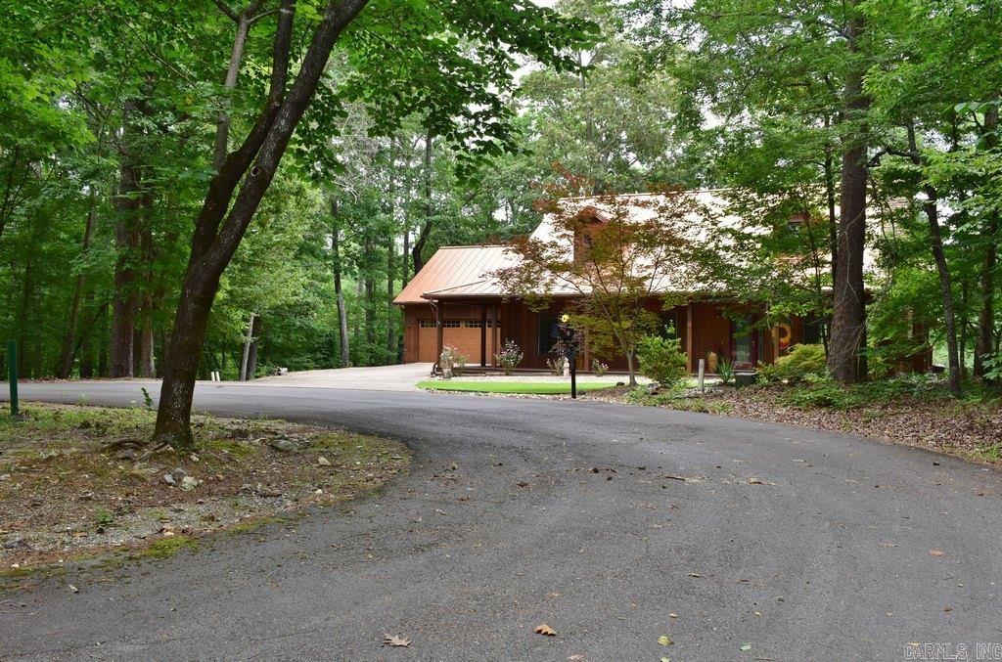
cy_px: 331
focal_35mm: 34
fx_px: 958
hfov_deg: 55.2
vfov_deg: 38.2
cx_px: 501
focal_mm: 23
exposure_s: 1/125
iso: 400
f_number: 9
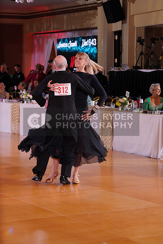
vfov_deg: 19.5
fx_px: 713
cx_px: 82
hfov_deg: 13.0
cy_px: 122
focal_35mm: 105
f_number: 6.3
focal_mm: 105
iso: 1600
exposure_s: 1/200
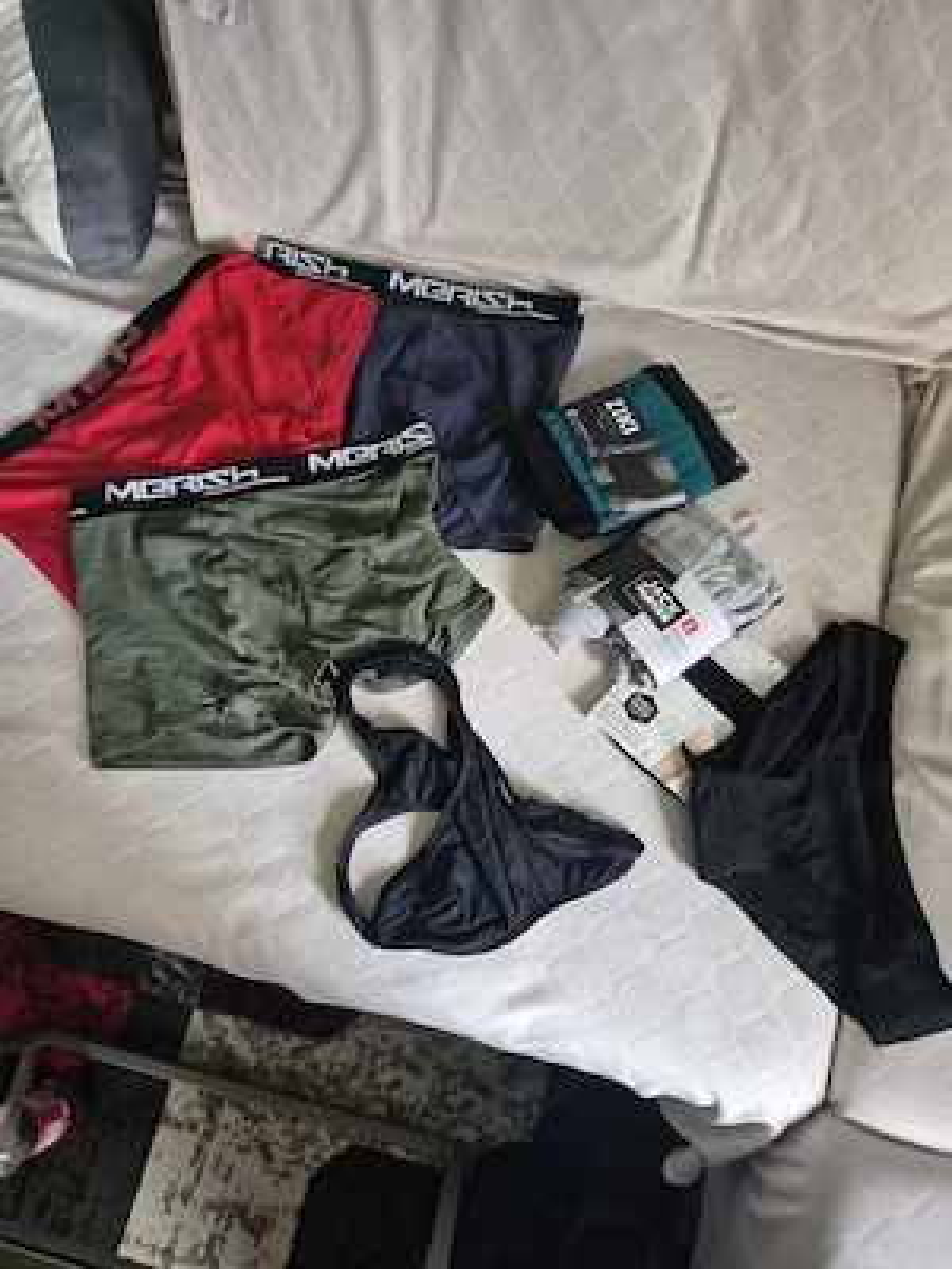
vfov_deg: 73.9
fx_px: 843
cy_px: 634
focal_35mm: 23
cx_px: 476
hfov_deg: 58.9
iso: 1000
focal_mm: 5.4
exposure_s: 1/100
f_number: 1.8
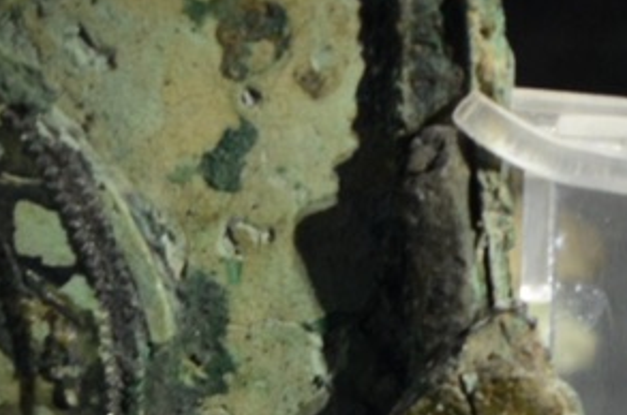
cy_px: 288
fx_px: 4132
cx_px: 321
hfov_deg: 8.7
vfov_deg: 5.8
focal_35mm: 238
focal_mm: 29
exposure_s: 1/40
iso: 800
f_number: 6.3
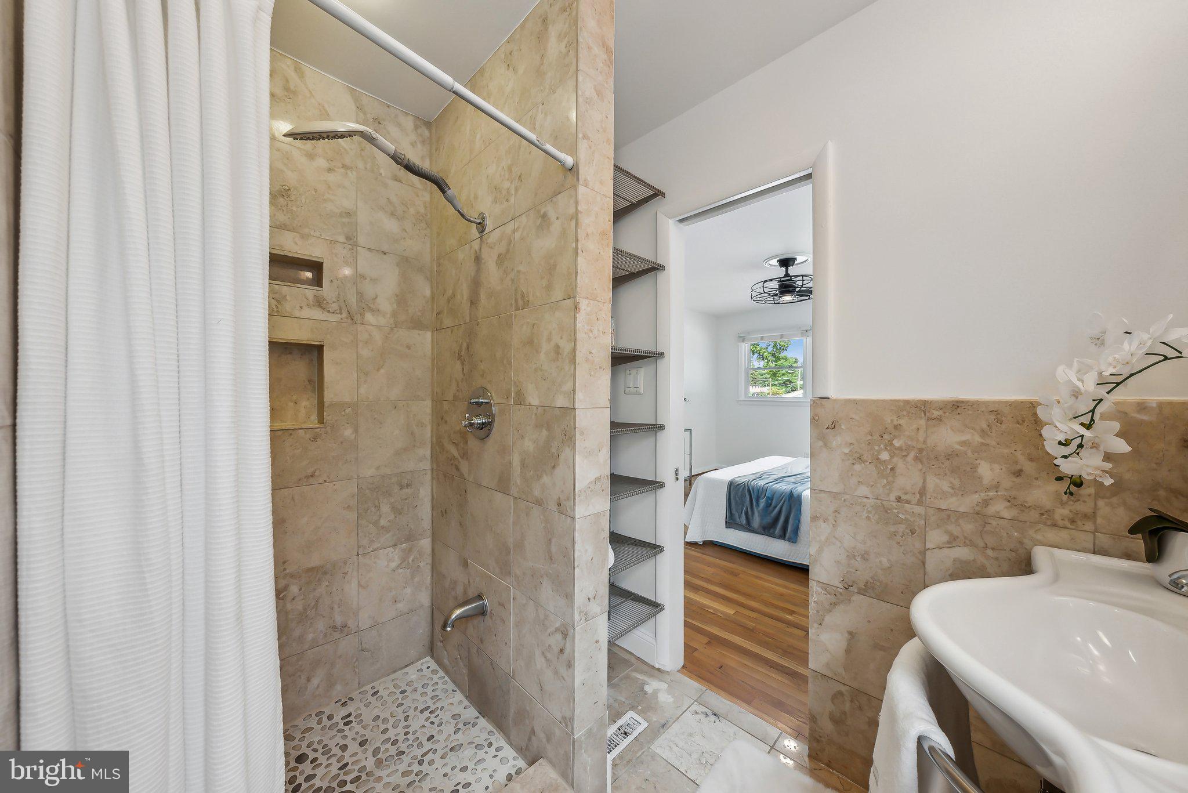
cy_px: 396
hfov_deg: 112.6
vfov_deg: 90.1
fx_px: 396
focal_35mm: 12
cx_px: 594
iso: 640
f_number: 7.1
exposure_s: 1/40
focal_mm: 12
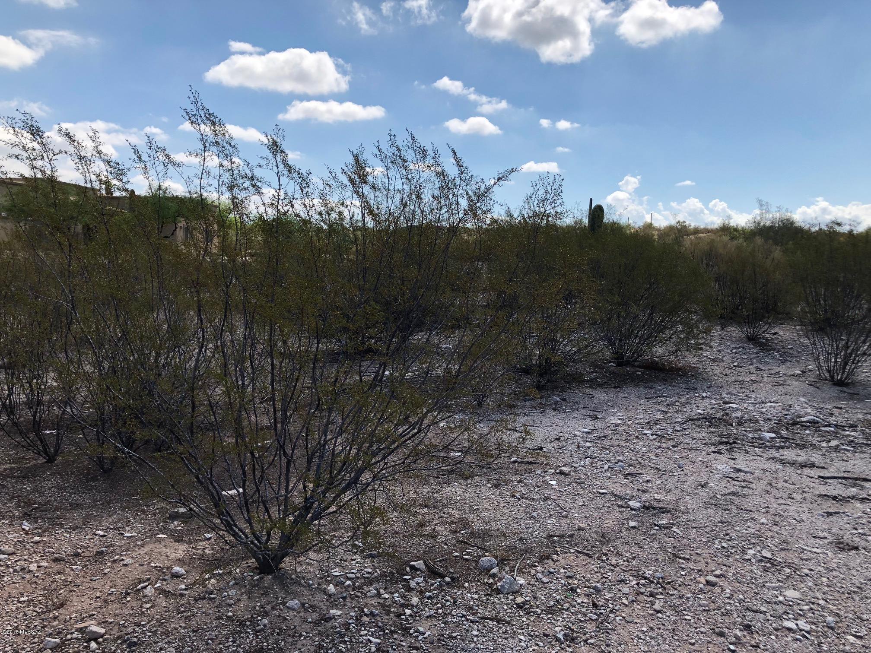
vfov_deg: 49.7
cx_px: 436
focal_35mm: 28
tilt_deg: -5.4
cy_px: 326
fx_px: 705
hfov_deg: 63.4
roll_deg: -0.4
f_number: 1.8
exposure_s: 1/2288
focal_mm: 3.99
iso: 20
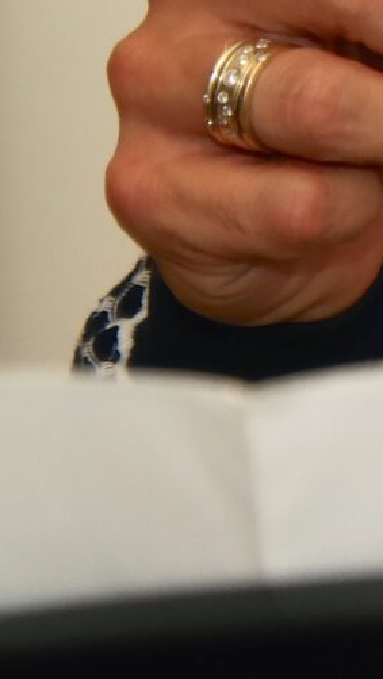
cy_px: -209
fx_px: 8850
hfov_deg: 2.4
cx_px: 1501
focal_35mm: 491
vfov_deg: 4.4
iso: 400
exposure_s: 1/100
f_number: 5.6
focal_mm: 60
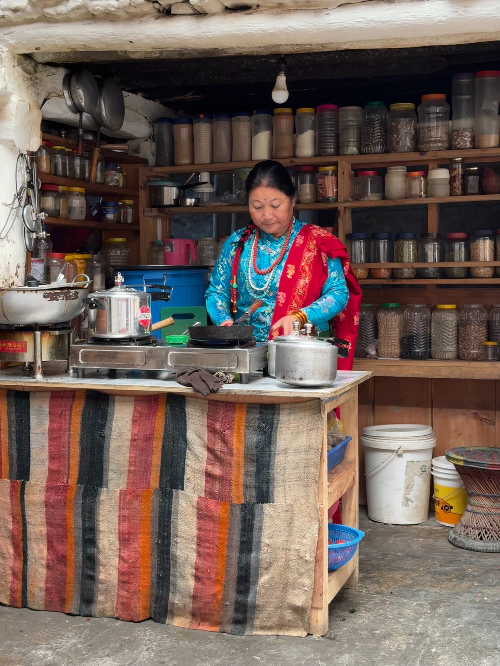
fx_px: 924
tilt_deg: -1.7
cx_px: 250
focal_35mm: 48
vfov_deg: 39.7
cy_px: 333
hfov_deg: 30.3
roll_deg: -0.4
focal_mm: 6.86
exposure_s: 1/60
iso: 125
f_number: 1.78
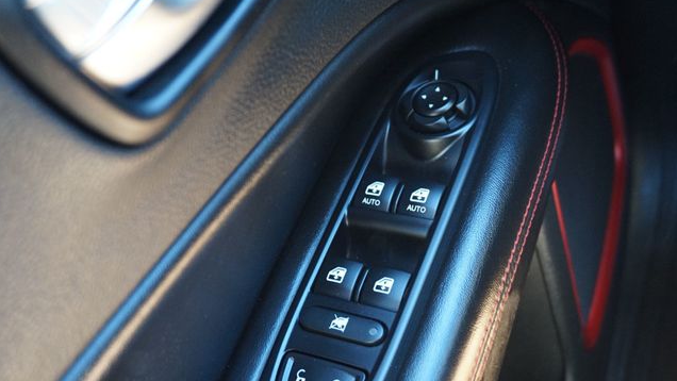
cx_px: 340
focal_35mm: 40
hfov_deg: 51.0
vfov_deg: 30.0
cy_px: 216
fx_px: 710
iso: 1600
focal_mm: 25
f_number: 4.5
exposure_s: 1/60
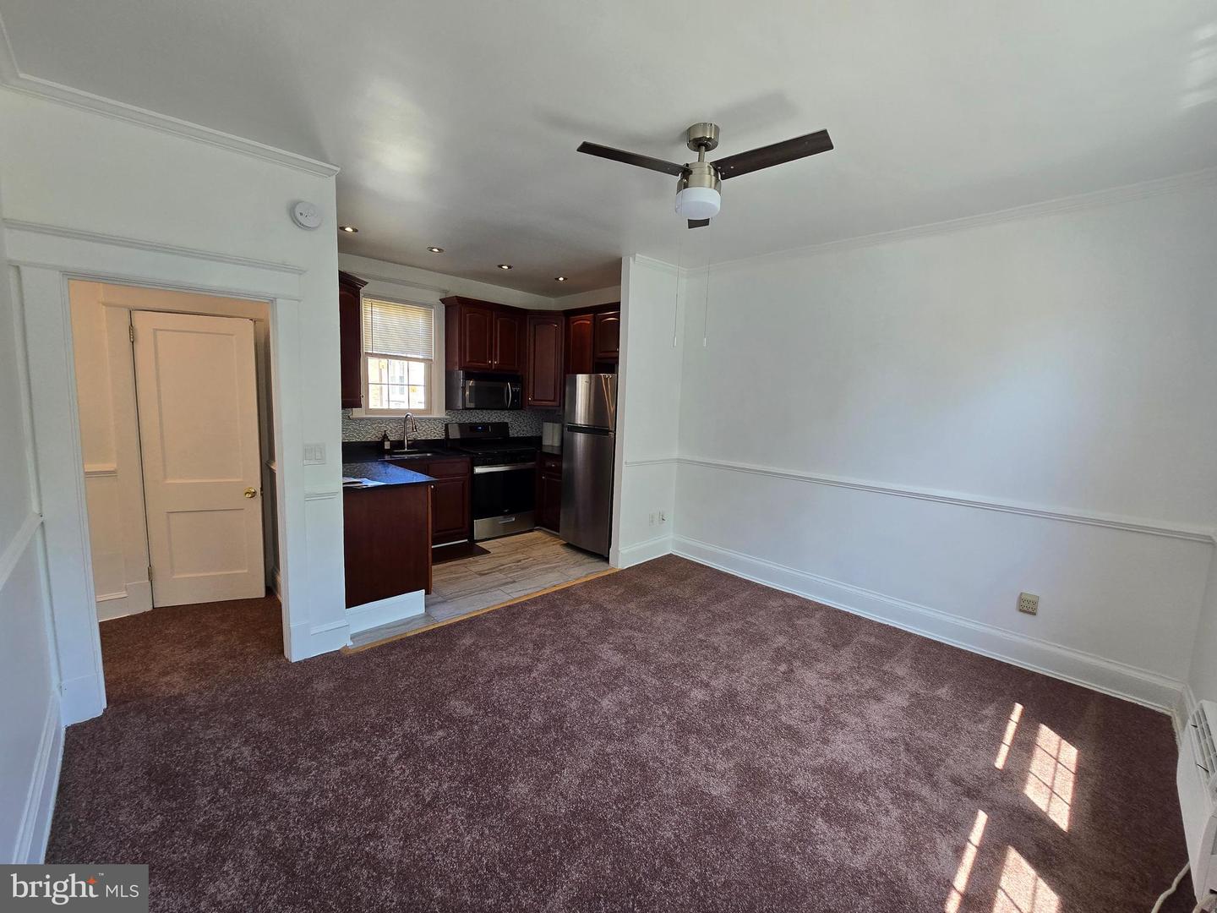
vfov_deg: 89.9
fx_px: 457
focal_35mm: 13
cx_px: 608
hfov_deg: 106.2
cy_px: 456
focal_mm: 2.2
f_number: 2.2
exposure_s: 1/60
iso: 100
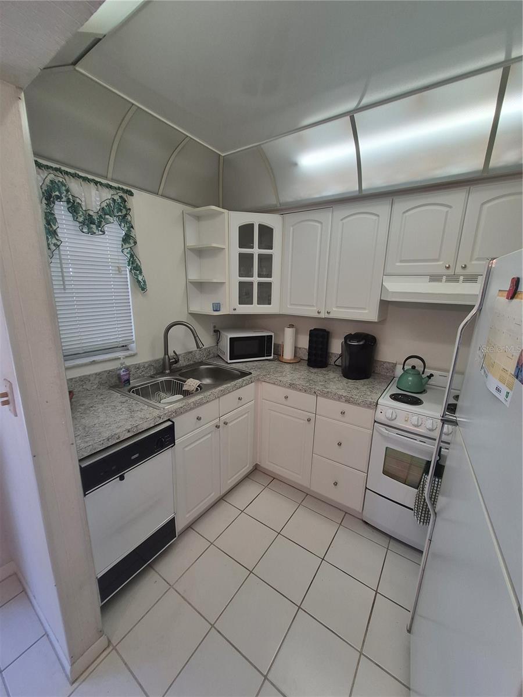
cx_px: 262
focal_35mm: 13
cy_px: 348
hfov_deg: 89.9
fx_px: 262
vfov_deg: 106.2
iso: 80
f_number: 2.2
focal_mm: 1.74
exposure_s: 1/60
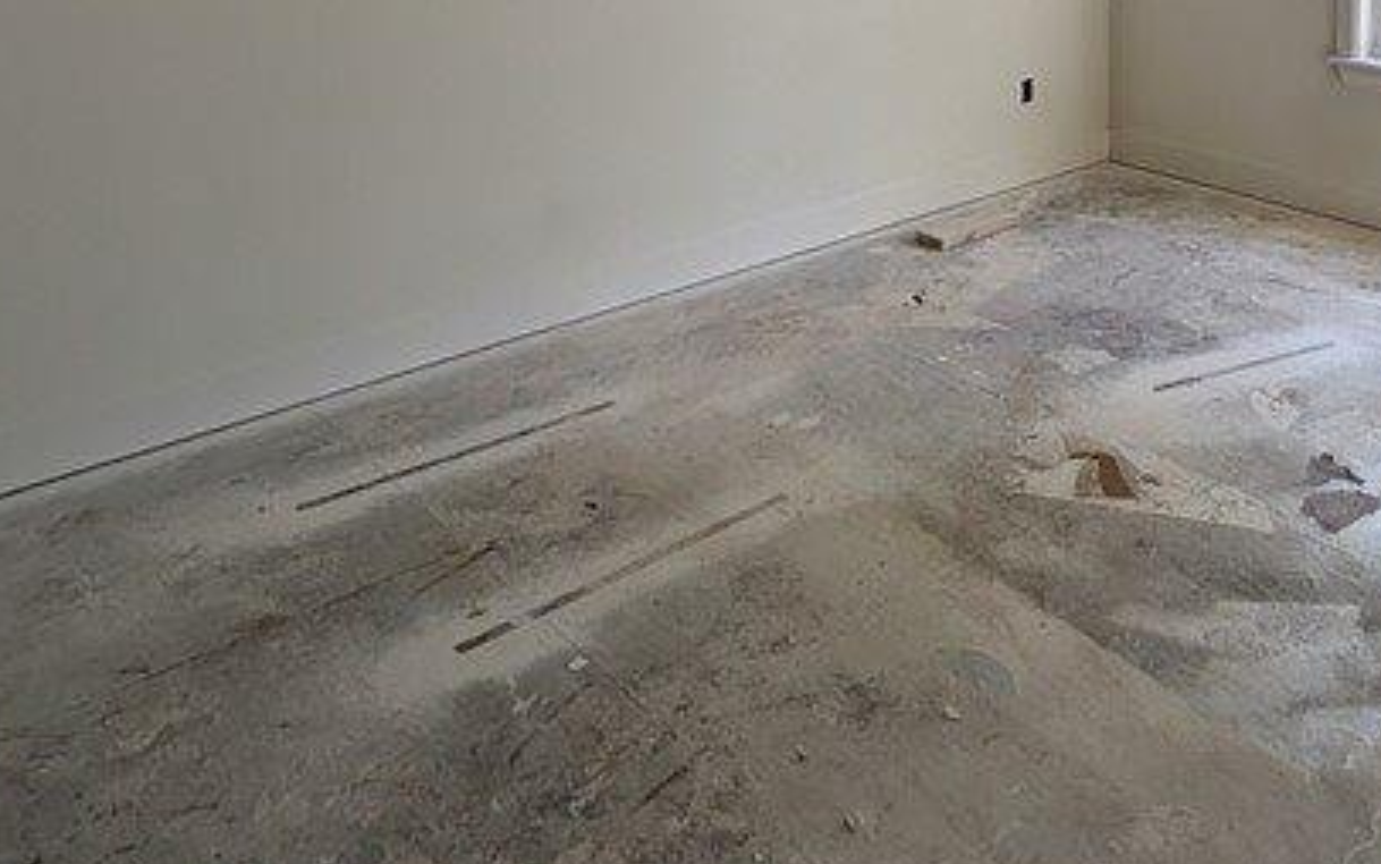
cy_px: -177
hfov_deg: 54.4
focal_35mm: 32
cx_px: 1155
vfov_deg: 32.5
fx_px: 1205
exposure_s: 1/249
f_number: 1.7
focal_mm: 2.02
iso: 83
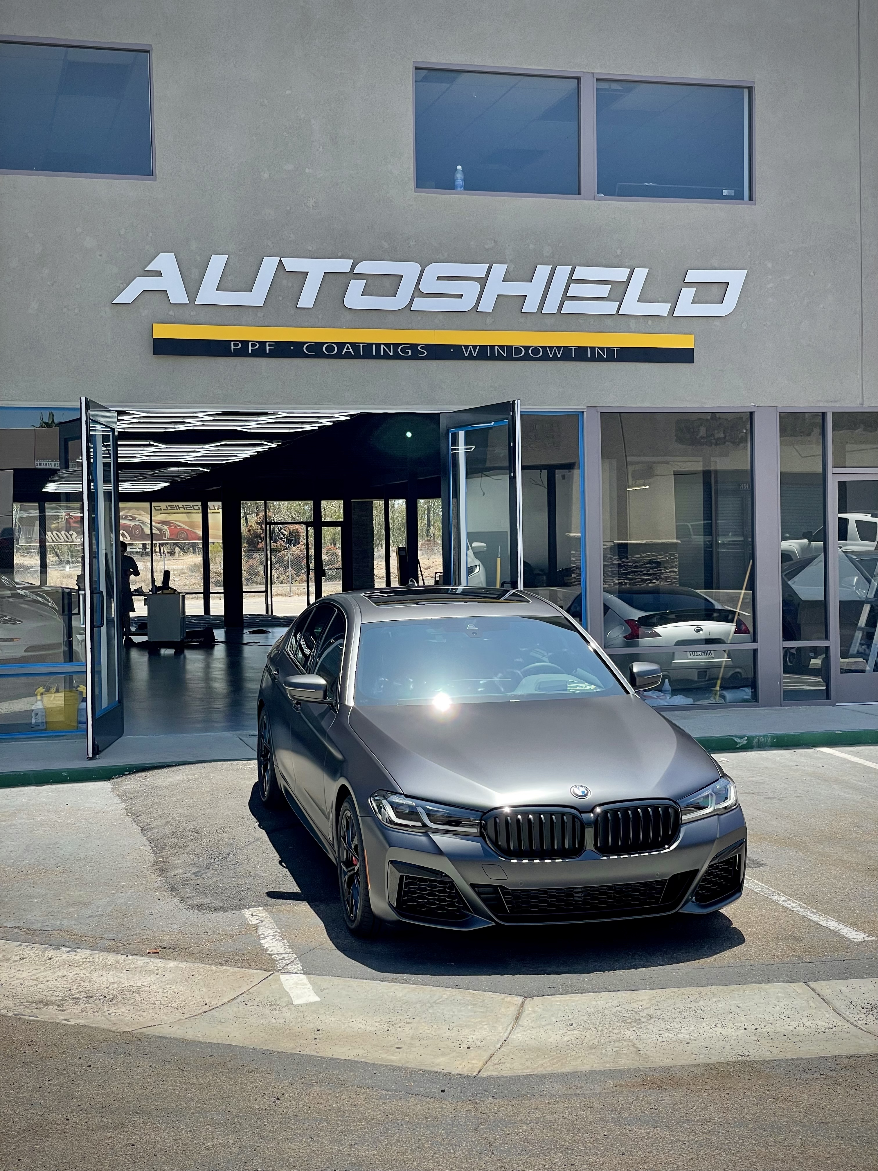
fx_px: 1759
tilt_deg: -0.2
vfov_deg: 36.8
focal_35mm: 52
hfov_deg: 28.0
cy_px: 586
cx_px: 439
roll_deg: +1.0
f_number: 2
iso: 25
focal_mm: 6
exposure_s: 1/705
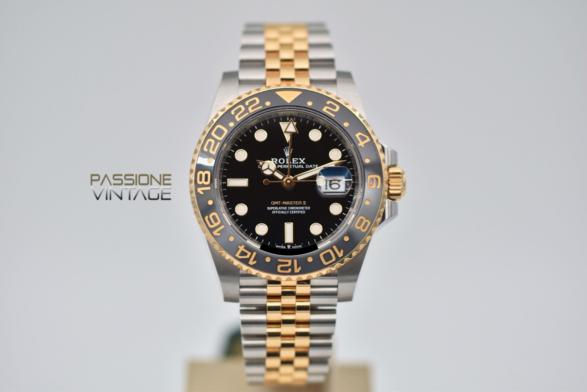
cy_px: 196
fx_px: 2203
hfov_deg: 15.2
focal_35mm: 135
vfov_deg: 10.2
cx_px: 294
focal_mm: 90
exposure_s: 1/100
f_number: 3.3
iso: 100
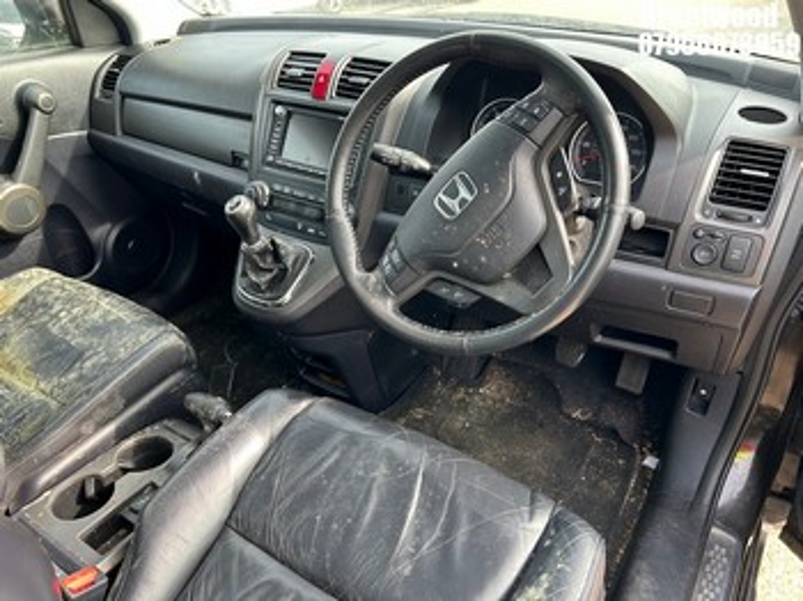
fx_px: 603
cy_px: 300
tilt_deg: -31.6
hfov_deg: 67.3
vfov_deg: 53.0
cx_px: 402
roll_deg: +5.1
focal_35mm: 26
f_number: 1.5
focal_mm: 5.7
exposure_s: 1/121
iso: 40
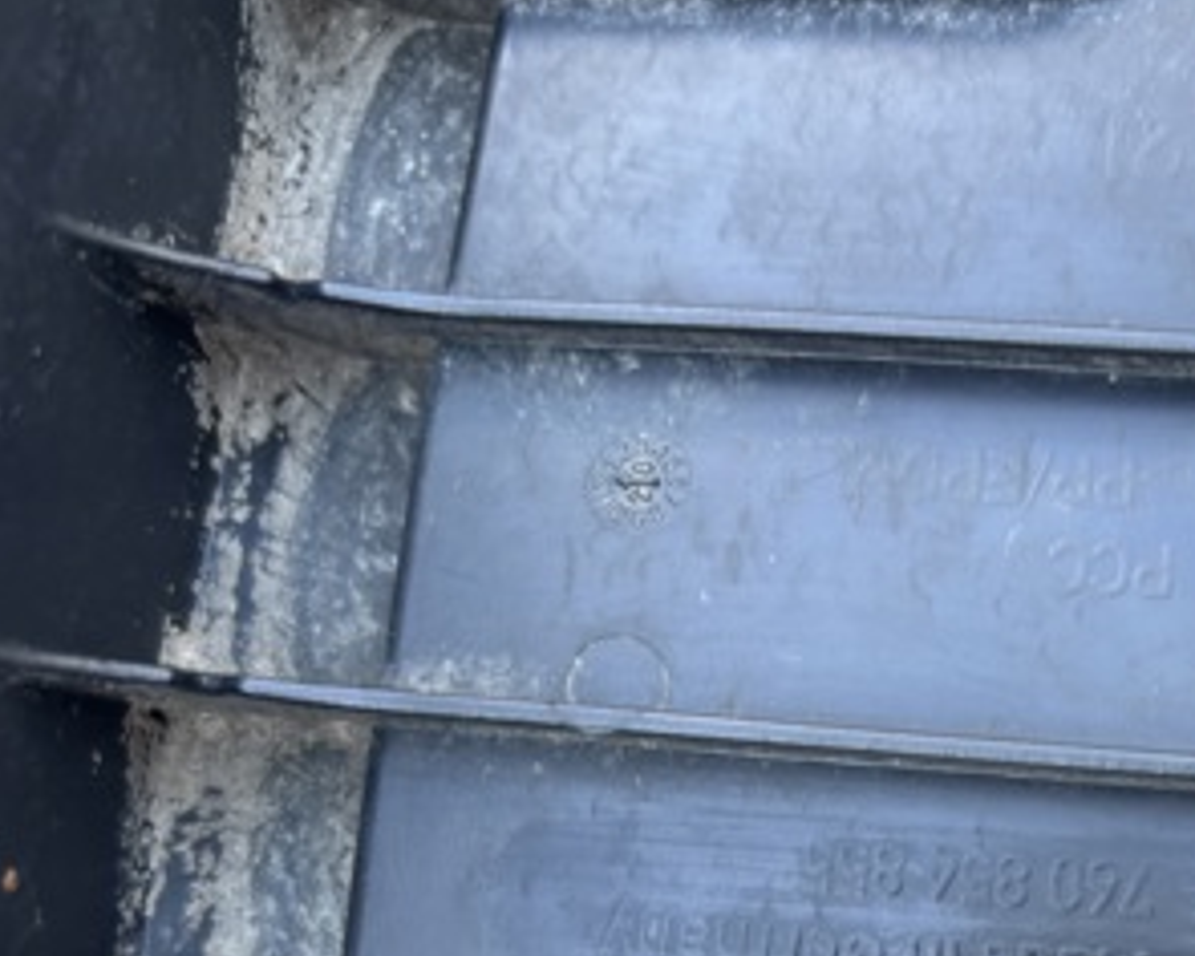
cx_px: 997
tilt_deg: -82.2
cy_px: 956
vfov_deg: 26.2
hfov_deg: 33.0
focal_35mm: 55
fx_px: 1945
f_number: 1.6
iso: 64
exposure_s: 1/121
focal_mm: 5.96
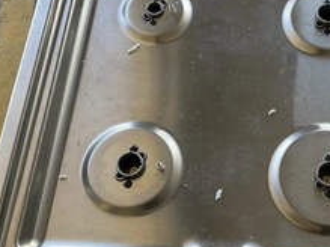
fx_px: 505
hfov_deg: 35.3
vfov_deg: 27.5
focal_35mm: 53
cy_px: 131
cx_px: 250
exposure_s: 1/122
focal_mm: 3
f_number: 1.8
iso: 25
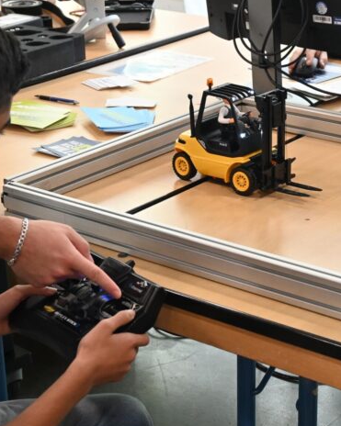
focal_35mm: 86
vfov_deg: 22.4
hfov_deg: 17.9
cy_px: 206
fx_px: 1079
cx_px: 242
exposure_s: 1/50
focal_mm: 27.5
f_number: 4.5
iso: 1400
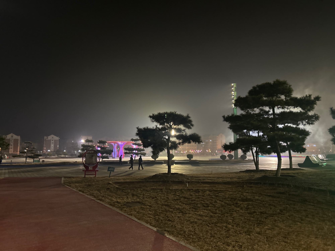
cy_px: 126
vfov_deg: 53.1
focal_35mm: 26
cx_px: 168
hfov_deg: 67.3
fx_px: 252
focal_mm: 5.7
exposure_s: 1/33
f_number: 1.5
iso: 400
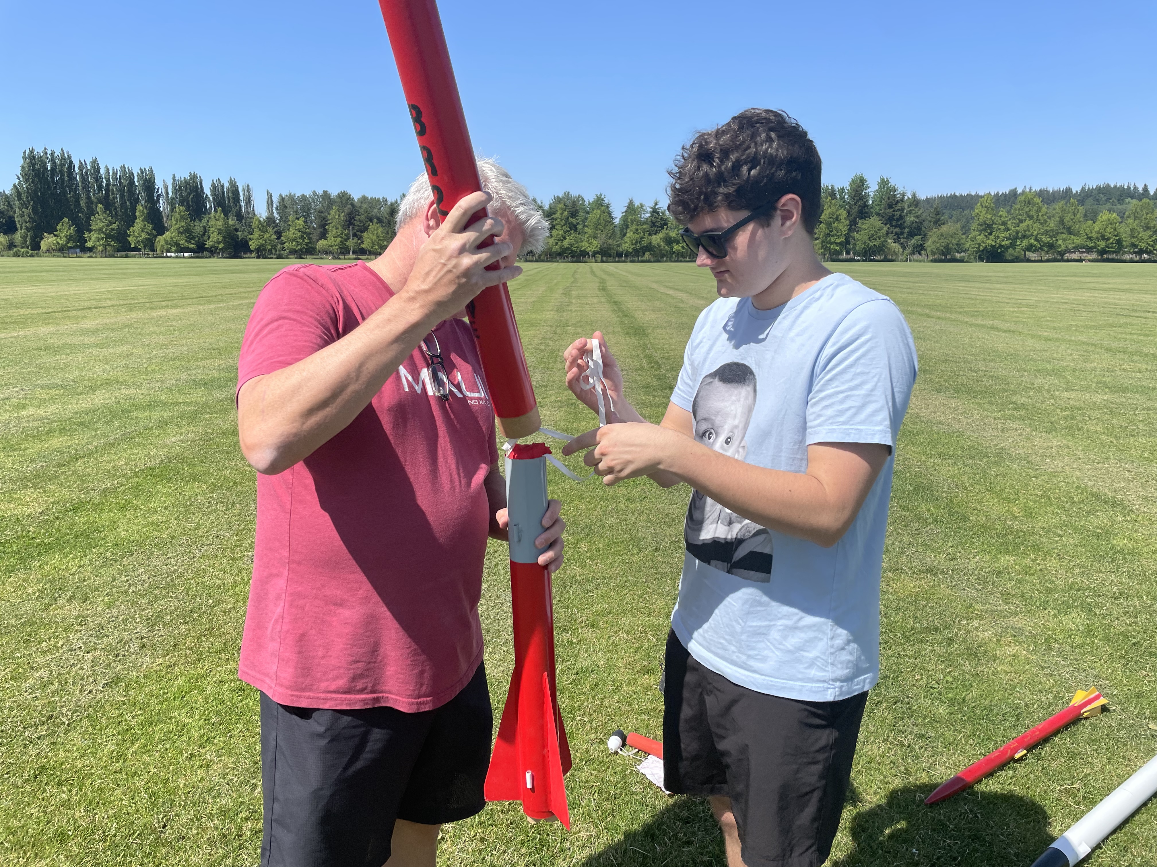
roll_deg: -0.1
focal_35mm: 26
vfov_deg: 53.1
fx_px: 869
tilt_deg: -8.1
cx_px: 578
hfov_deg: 67.3
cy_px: 434
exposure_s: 1/3125
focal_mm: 4.2
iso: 32
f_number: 1.6
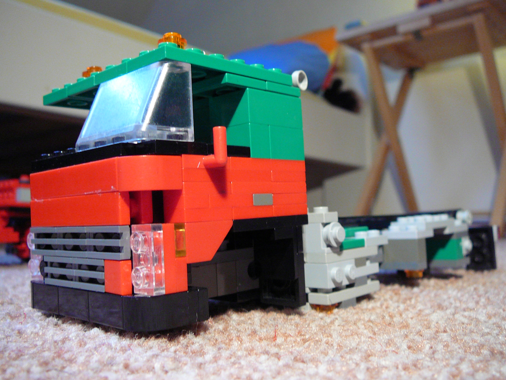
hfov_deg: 52.6
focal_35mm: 35
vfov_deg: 40.7
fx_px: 512
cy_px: 190
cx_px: 253
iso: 200
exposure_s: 1/10
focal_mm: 5.2
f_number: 2.8
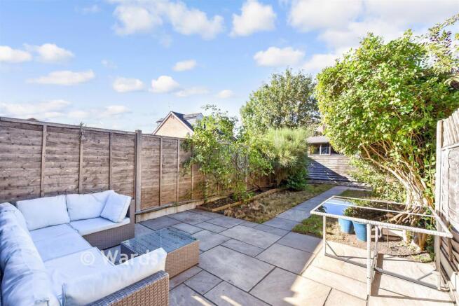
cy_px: 153
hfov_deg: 100.4
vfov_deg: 77.4
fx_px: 191
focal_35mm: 15
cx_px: 230
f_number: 8
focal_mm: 10
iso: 320
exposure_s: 1/250
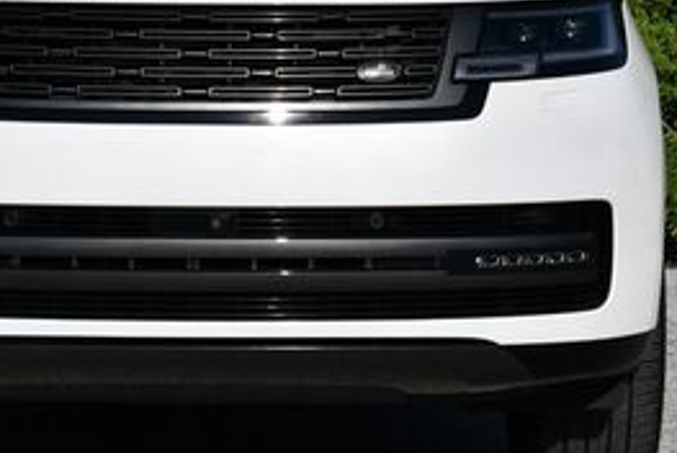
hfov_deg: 9.6
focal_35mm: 214
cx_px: 165
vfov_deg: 6.4
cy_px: 80
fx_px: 4029
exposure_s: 1/400
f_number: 10
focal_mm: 44
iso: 100
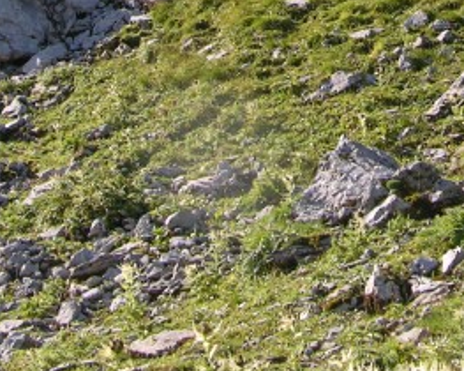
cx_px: 348
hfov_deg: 14.4
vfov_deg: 10.9
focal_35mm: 133
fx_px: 1825
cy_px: -272
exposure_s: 1/177
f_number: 5
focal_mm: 8.9
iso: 50
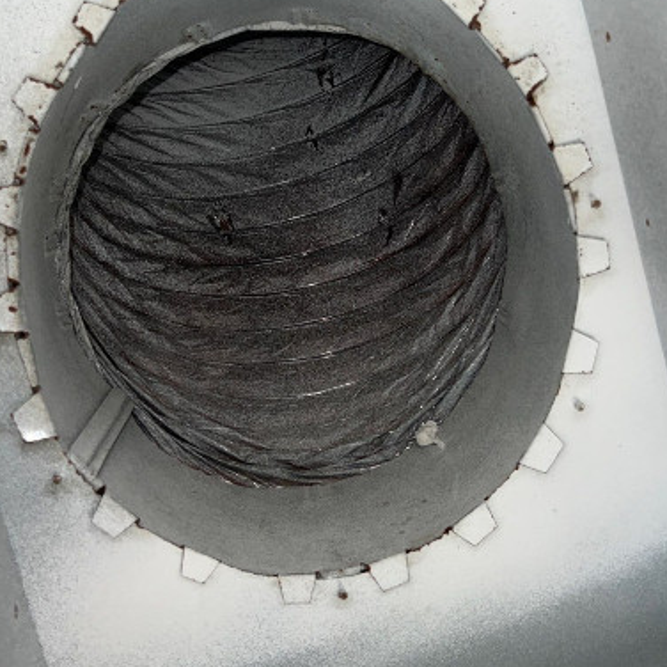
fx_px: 763
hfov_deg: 47.2
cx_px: 334
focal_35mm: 35
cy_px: 272
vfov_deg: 47.0
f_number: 1.8
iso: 20
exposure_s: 1/695
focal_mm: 4
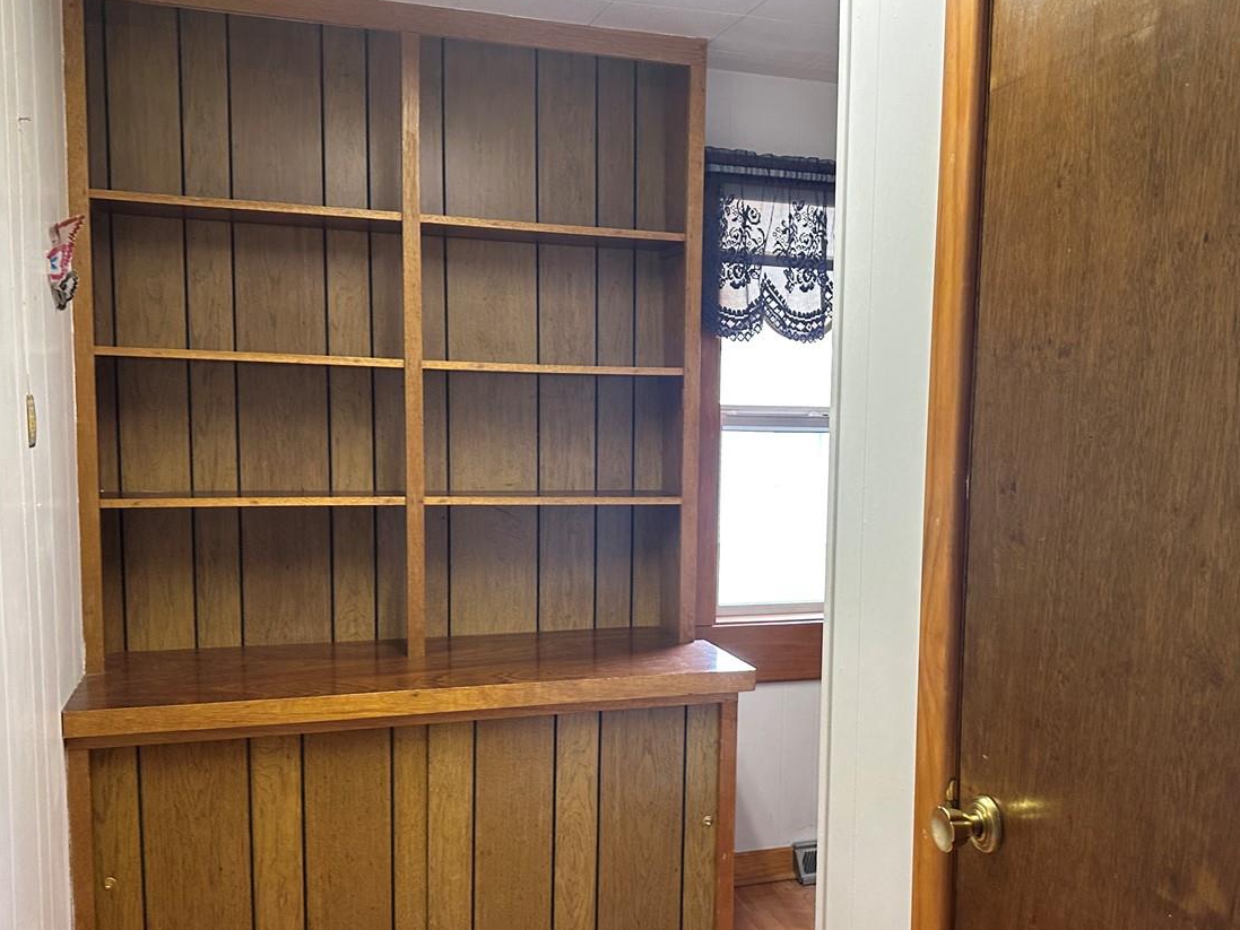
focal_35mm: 35
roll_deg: -1.2
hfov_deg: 52.2
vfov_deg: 40.5
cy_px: 557
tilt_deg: -5.2
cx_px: 756
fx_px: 1254
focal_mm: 6.86
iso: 200
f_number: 1.78
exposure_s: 1/60
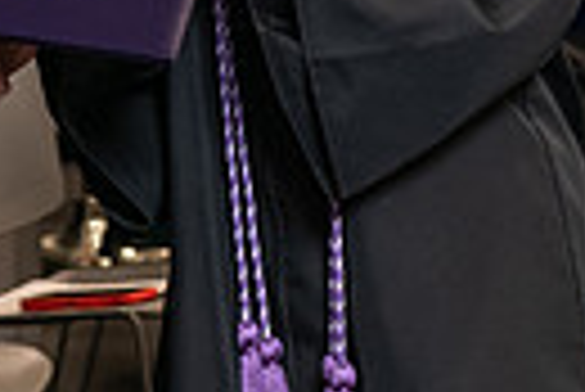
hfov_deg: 6.9
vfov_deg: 4.6
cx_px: -135
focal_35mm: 295
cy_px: -210
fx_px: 4799
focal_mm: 66
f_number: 5
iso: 1600
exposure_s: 1/125
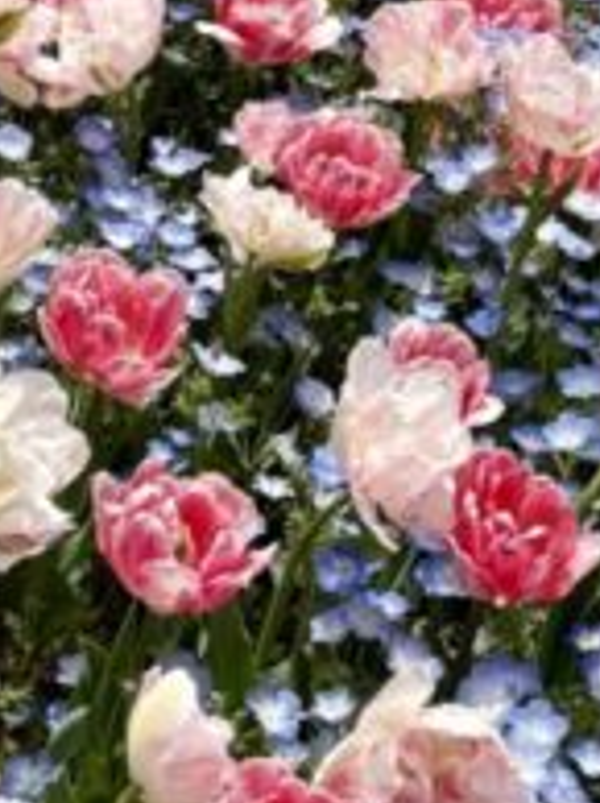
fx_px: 2942
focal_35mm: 127
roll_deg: -15.7
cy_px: -368
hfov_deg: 11.6
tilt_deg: -23.1
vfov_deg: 14.6
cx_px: 310
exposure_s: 1/6173
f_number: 1.78
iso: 80
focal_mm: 6.76
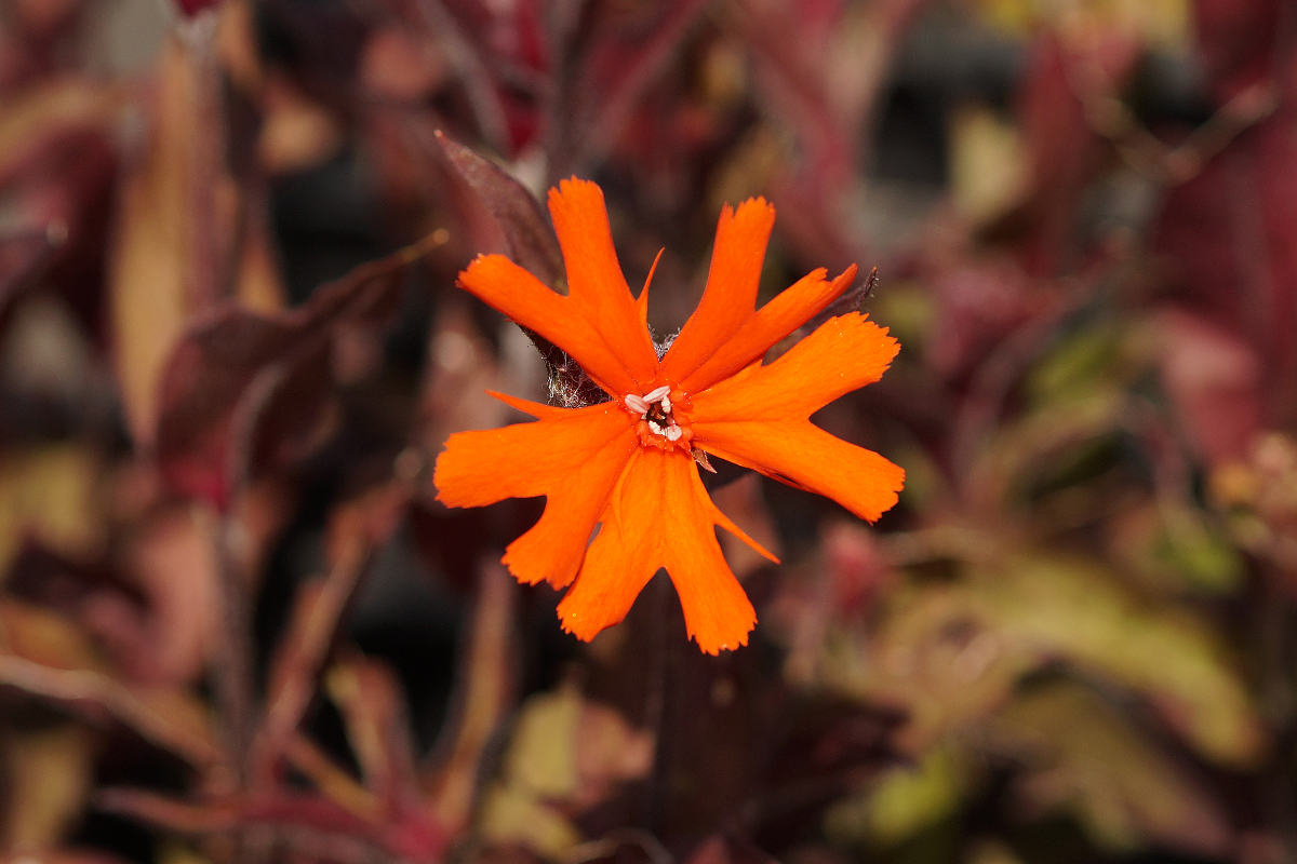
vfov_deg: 9.1
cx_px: 648
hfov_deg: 13.7
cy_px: 432
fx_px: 5404
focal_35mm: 150
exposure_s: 1/500
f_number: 4.5
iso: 100
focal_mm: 100
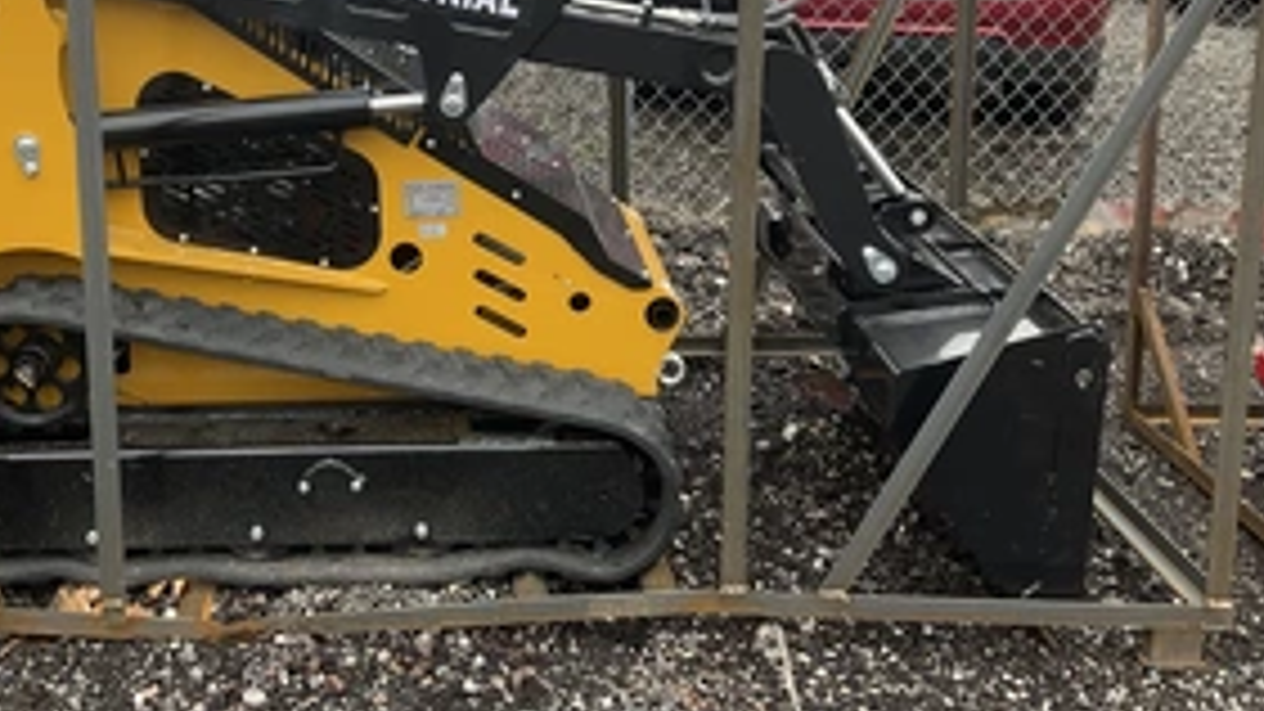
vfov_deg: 25.8
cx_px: 409
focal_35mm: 45
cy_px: 99
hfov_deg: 44.7
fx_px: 1508
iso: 25
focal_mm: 3
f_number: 1.8
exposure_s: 1/279
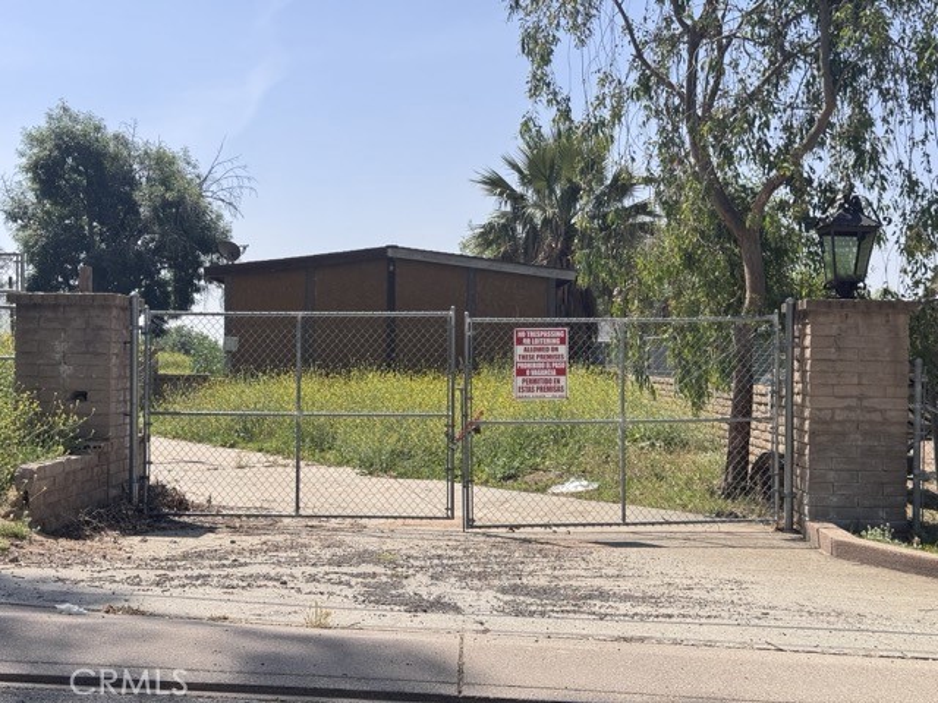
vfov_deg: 30.3
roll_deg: -0.9
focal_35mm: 48
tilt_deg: -0.4
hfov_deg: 39.7
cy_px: 352
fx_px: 1301
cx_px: 469
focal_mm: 6.76
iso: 64
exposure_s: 1/3096
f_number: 1.78
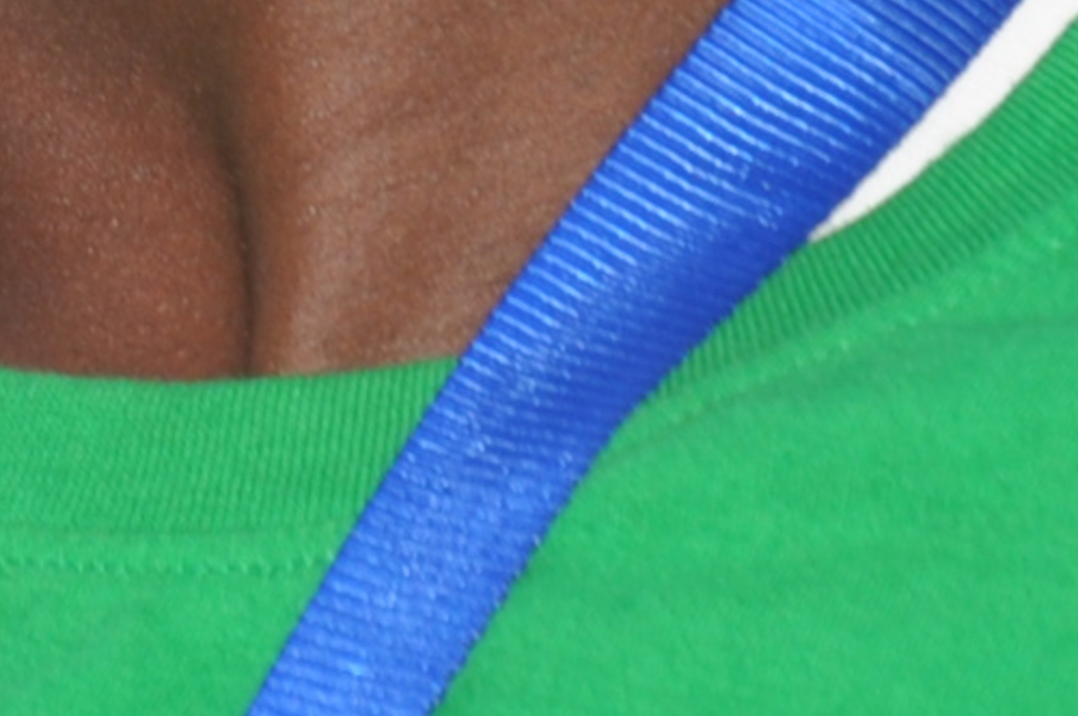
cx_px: -1923
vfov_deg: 2.1
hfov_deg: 3.2
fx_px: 19050
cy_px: -1387
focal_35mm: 637
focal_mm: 66
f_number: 7.1
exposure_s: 1/200
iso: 200
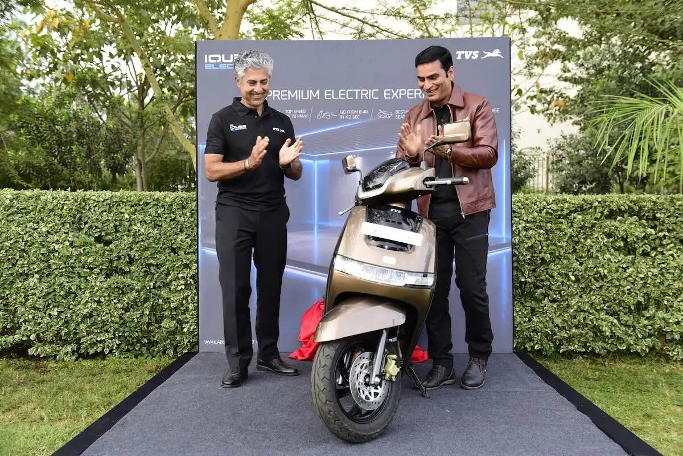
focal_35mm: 36
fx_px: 683
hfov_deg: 53.1
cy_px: 228
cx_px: 342
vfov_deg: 36.9
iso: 640
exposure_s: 1/160
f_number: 5
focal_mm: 36
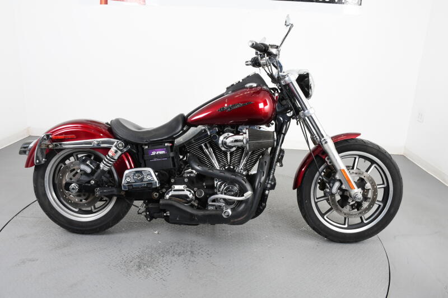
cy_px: 149
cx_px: 224
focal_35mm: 27
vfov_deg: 47.9
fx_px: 336
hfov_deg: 67.4
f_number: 9
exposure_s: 1/160
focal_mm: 18
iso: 640
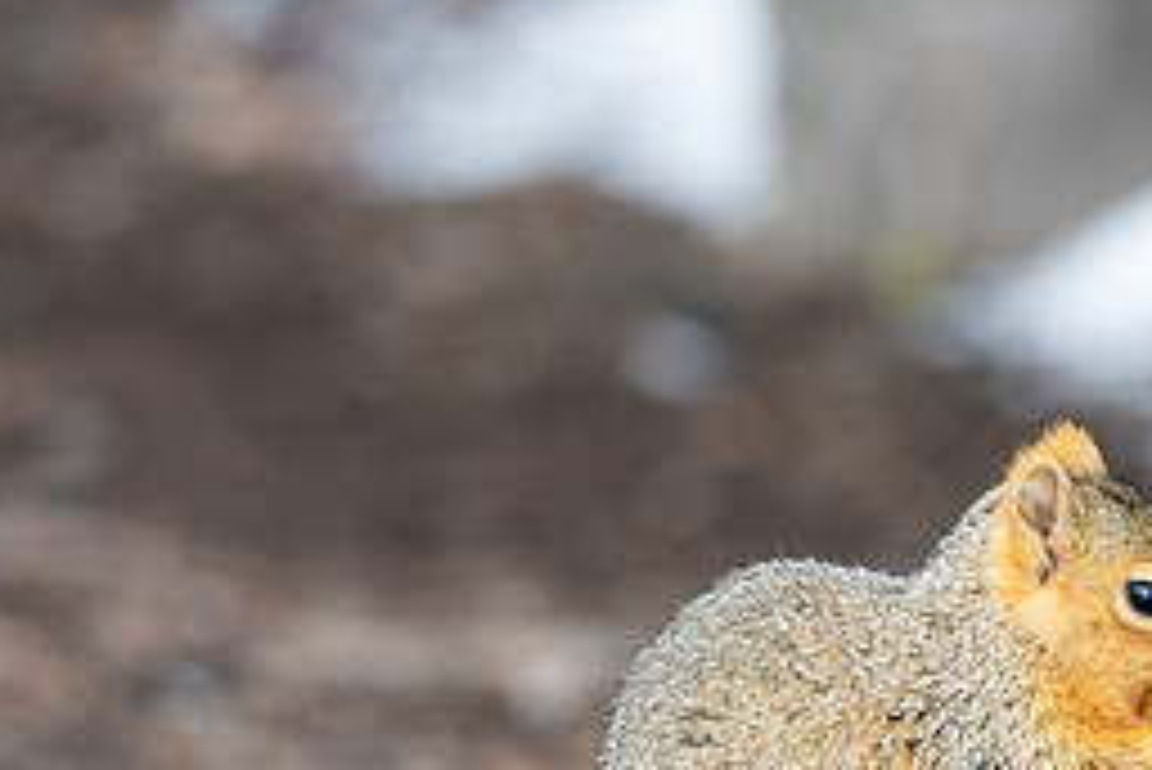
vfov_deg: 2.7
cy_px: 702
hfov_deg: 4.1
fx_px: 16168
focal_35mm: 505
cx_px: 796
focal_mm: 200
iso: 100
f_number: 2.8
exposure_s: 1/640
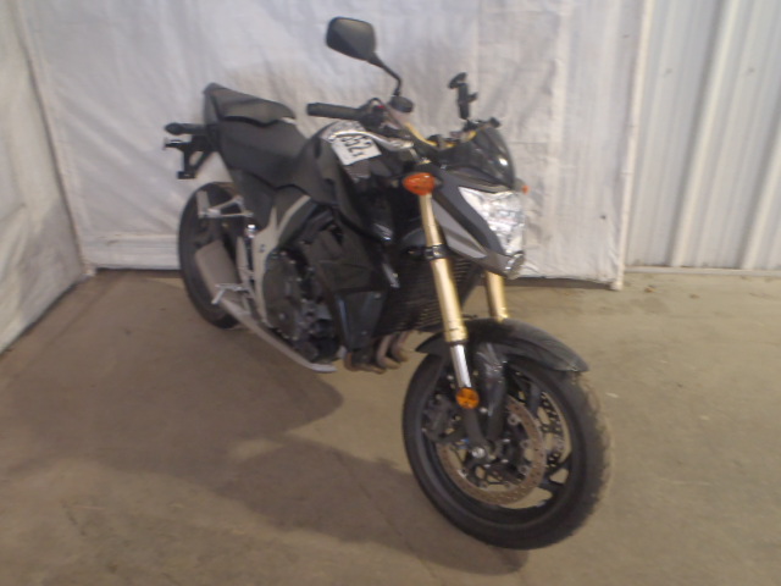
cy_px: 293
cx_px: 390
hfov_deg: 63.4
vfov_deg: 49.7
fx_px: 632
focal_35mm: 28
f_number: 3.5
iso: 200
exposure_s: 1/5
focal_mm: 5
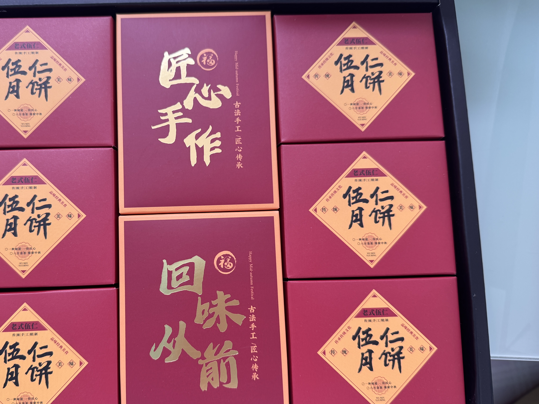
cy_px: 221
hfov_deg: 59.4
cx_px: 209
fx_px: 467
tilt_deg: -83.7
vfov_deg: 46.7
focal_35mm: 30
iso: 125
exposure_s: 1/121
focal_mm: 6.76
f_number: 1.78
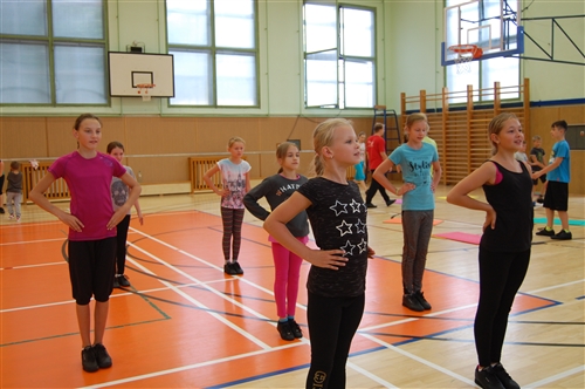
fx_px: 584
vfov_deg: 36.8
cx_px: 292
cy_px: 194
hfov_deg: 53.2
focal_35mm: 36
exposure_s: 1/80
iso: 400
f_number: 4.5
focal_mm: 24
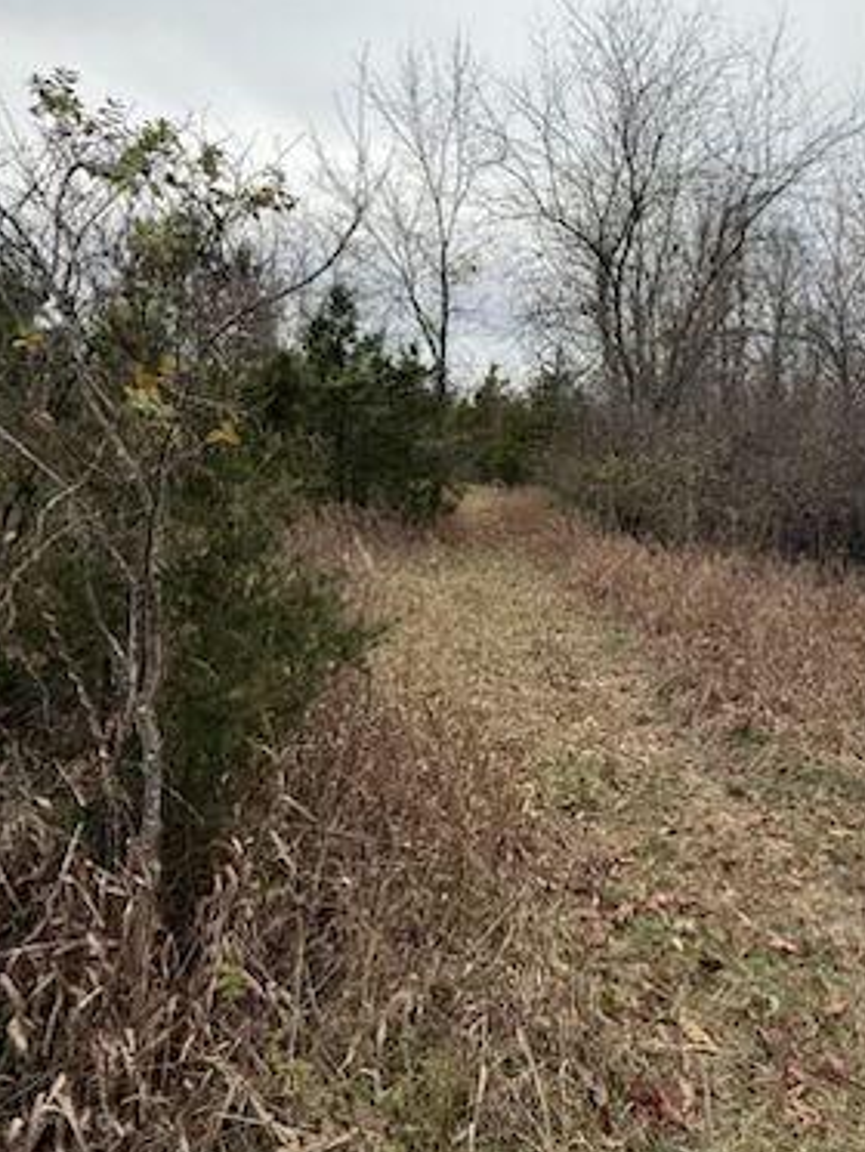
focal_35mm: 24
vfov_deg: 70.4
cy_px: 432
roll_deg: +1.3
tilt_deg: +0.7
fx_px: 799
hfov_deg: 56.0
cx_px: 553
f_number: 2.2
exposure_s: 1/579
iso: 50
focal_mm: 2.22
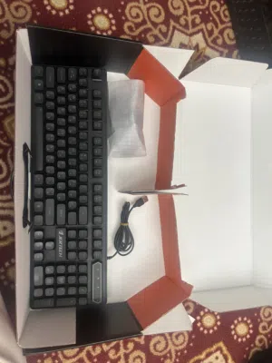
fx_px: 272
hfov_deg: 53.1
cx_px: 136
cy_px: 182
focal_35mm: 26
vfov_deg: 67.3
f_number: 1.5
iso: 125
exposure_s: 1/50
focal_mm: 5.7
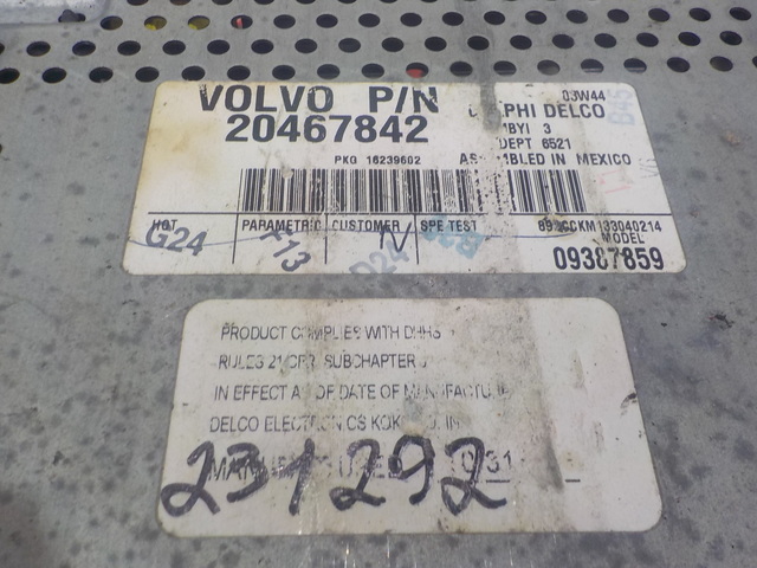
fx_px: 656
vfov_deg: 46.8
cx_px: 378
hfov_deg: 60.0
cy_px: 284
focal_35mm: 30
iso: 140
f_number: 3.3
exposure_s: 1/30
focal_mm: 4.1
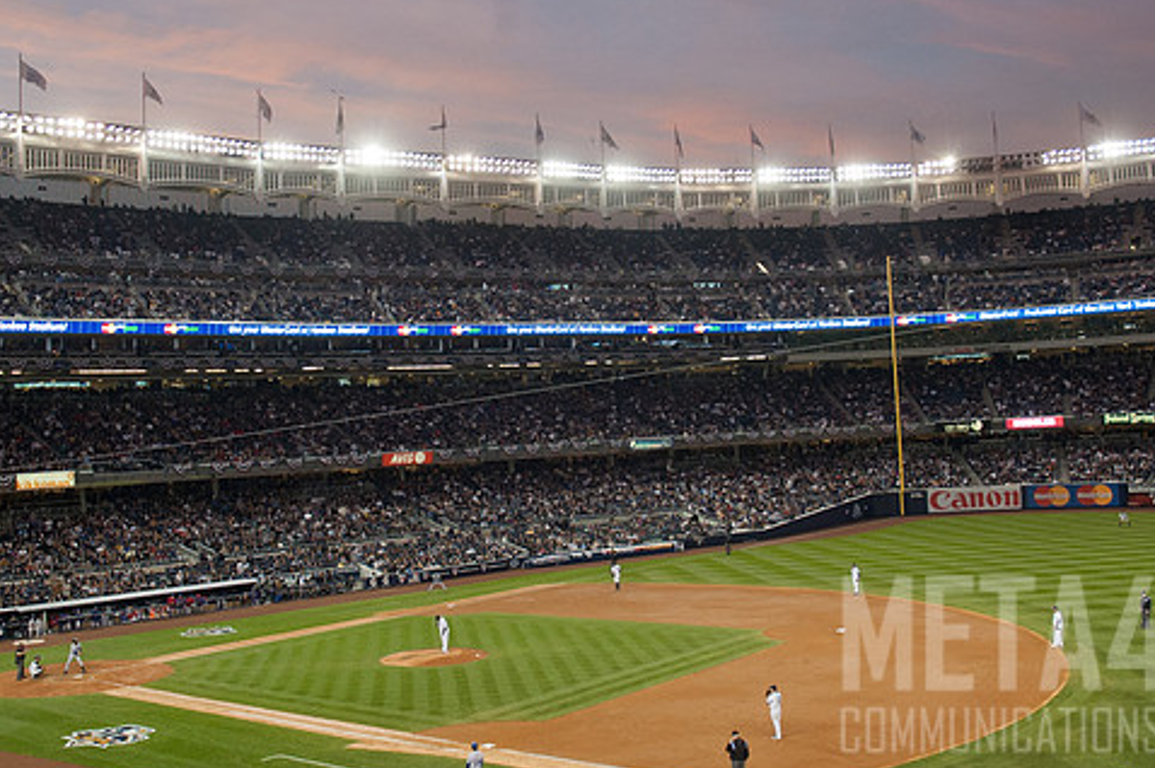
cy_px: 357
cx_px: 537
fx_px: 1186
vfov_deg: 35.9
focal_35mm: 37
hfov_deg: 51.9
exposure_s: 1/125
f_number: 5.6
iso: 320
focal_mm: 18
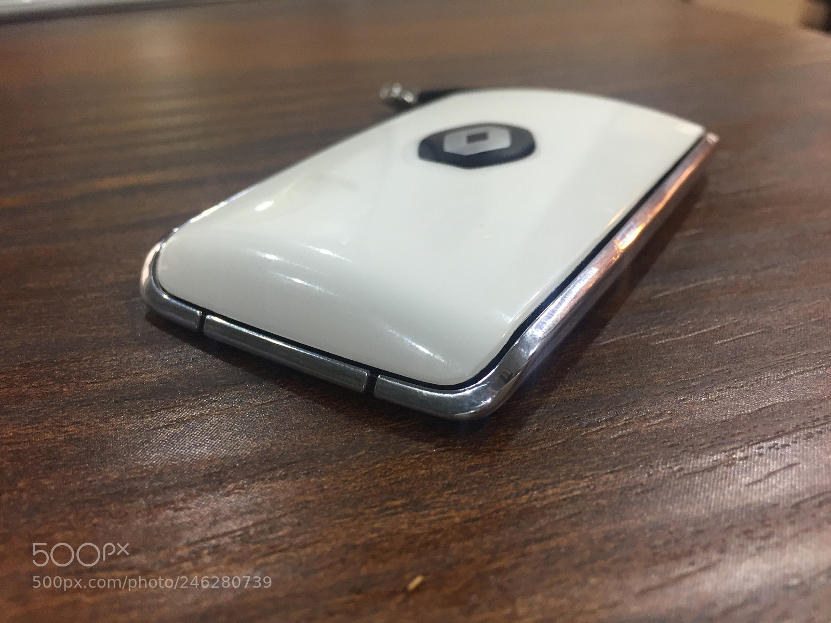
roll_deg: -1.6
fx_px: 696
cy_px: 312
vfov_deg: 48.2
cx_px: 416
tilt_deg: -32.6
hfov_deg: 61.7
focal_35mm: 29
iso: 100
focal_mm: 4.15
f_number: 2.2
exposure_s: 1/33
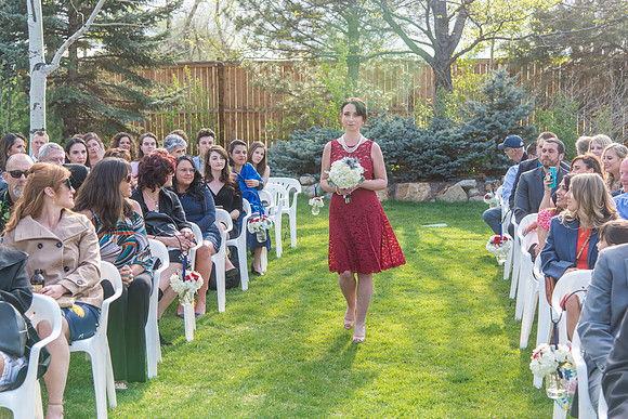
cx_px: 314
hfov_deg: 32.4
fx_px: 1082
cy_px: 210
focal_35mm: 62
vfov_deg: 21.9
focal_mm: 62
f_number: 5
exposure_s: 1/160
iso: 320
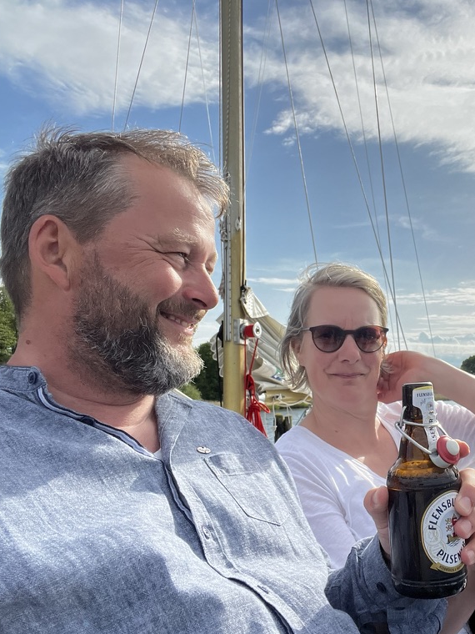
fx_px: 567
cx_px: 388
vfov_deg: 58.4
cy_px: 320
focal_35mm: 31
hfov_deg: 43.1
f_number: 2.2
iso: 32
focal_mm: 2.71
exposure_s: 1/1418
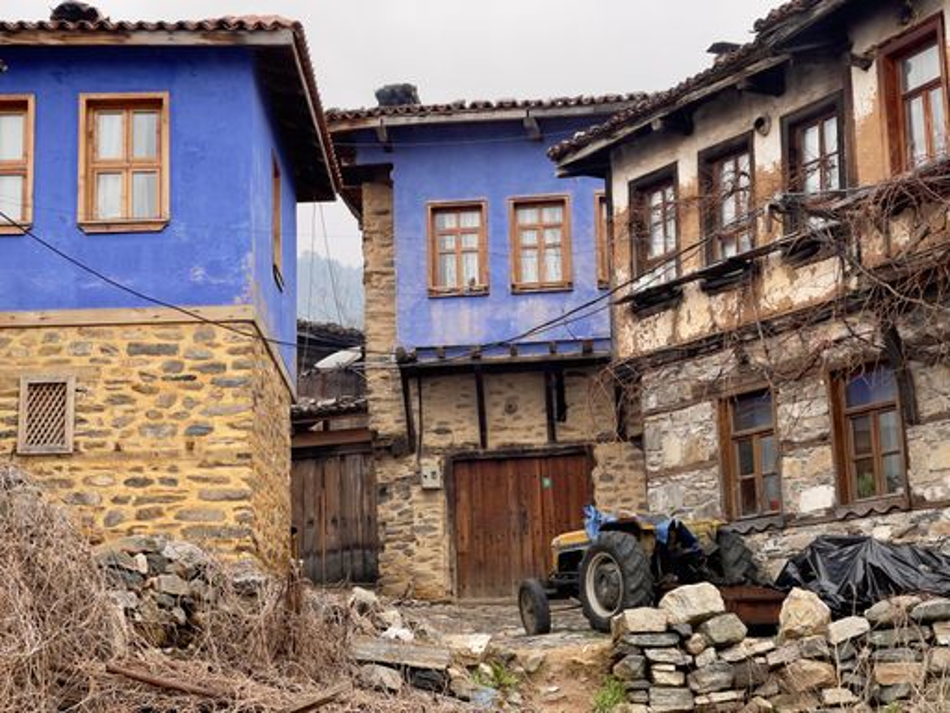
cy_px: 356
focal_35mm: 64
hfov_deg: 30.3
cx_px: 475
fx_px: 1756
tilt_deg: +12.1
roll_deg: +2.0
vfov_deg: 22.9
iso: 20
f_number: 2.2
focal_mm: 7.5
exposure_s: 1/131
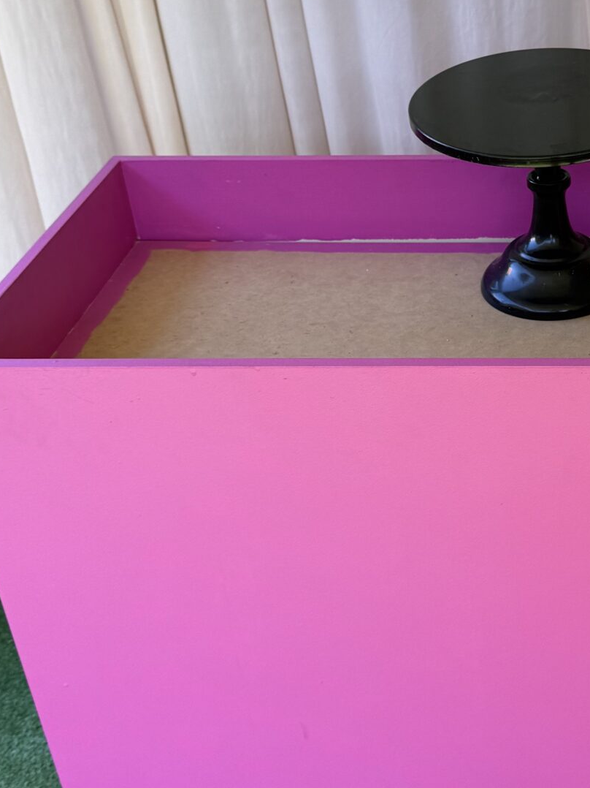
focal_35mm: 57
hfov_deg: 24.7
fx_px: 1296
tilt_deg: -30.7
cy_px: 333
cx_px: 564
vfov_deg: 33.7
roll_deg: +3.7
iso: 64
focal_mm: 6.76
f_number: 1.78
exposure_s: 1/287
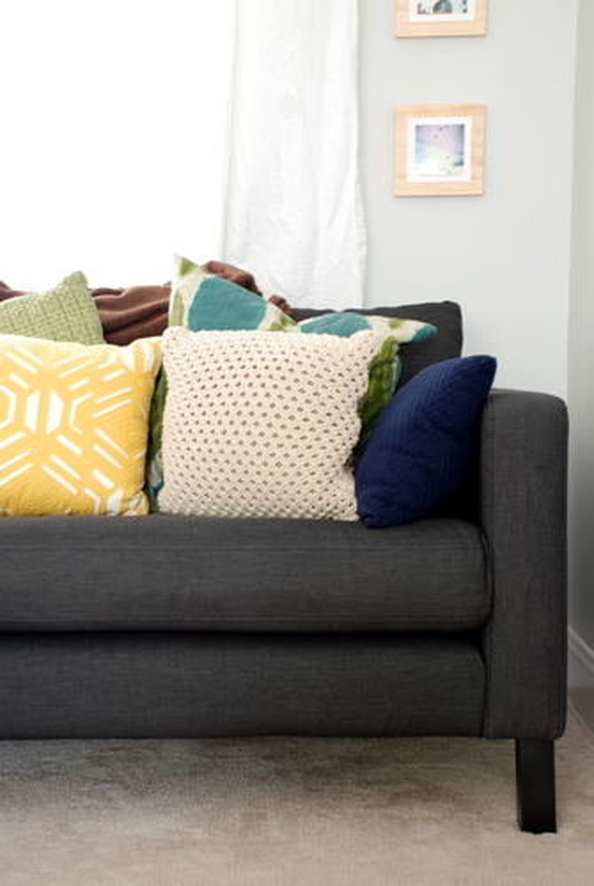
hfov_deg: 28.2
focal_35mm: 48
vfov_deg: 41.1
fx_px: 1184
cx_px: 297
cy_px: 443
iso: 100
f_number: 4.2
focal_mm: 32
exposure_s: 2
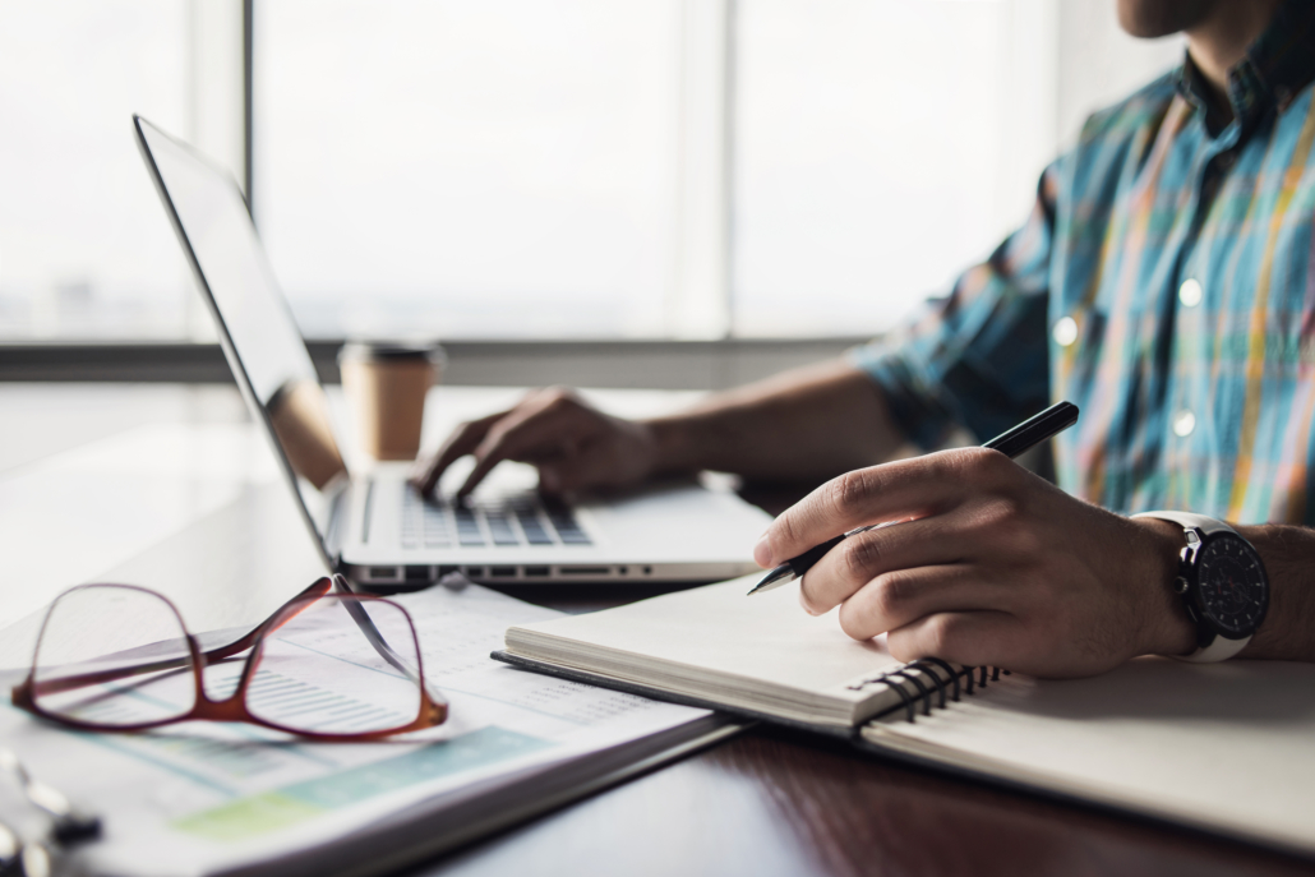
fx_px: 1279
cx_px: 658
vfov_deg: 37.9
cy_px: 438
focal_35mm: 35
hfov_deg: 54.4
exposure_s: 1/200
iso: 100
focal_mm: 35
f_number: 2.8
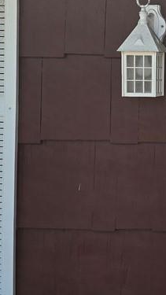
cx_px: 358
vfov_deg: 19.9
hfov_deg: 10.2
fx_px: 837
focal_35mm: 107
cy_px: 89
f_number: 1.7
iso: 12
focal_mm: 6.3
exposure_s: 1/187
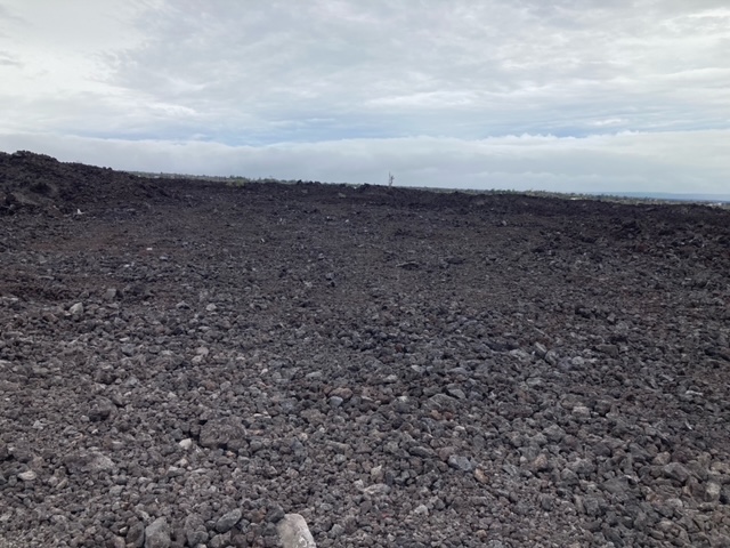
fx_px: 590
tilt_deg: -6.3
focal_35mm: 28
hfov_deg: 63.4
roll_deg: +0.9
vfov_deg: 49.7
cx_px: 365
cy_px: 274
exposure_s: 1/2558
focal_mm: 3.99
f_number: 1.8
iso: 20
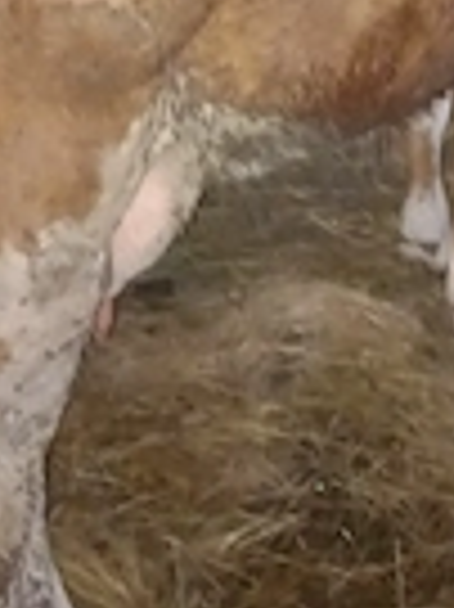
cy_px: -59
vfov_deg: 23.0
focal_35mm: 80
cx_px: 360
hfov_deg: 18.2
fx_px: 1401
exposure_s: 1/14
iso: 1250
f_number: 1.8
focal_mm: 4
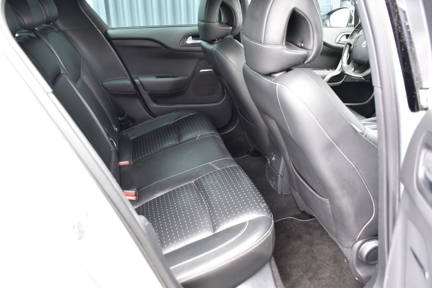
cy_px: 144
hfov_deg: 61.9
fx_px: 360
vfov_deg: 43.6
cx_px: 216
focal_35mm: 30
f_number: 4
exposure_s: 1/60
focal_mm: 20
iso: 720
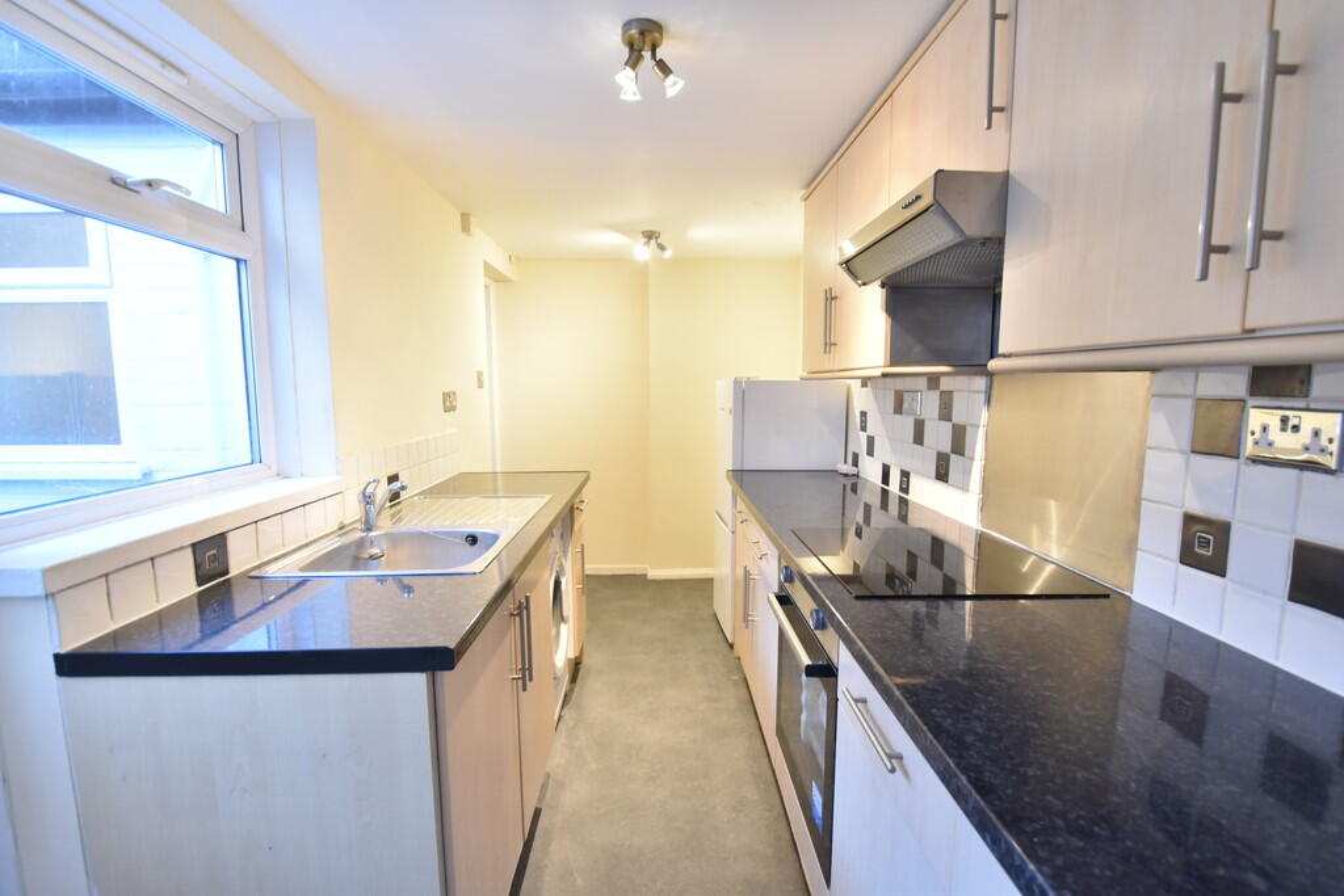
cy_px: 448
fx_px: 616
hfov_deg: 95.0
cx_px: 672
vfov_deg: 72.1
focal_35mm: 16
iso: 500
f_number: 3.5
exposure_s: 1/25
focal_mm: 11
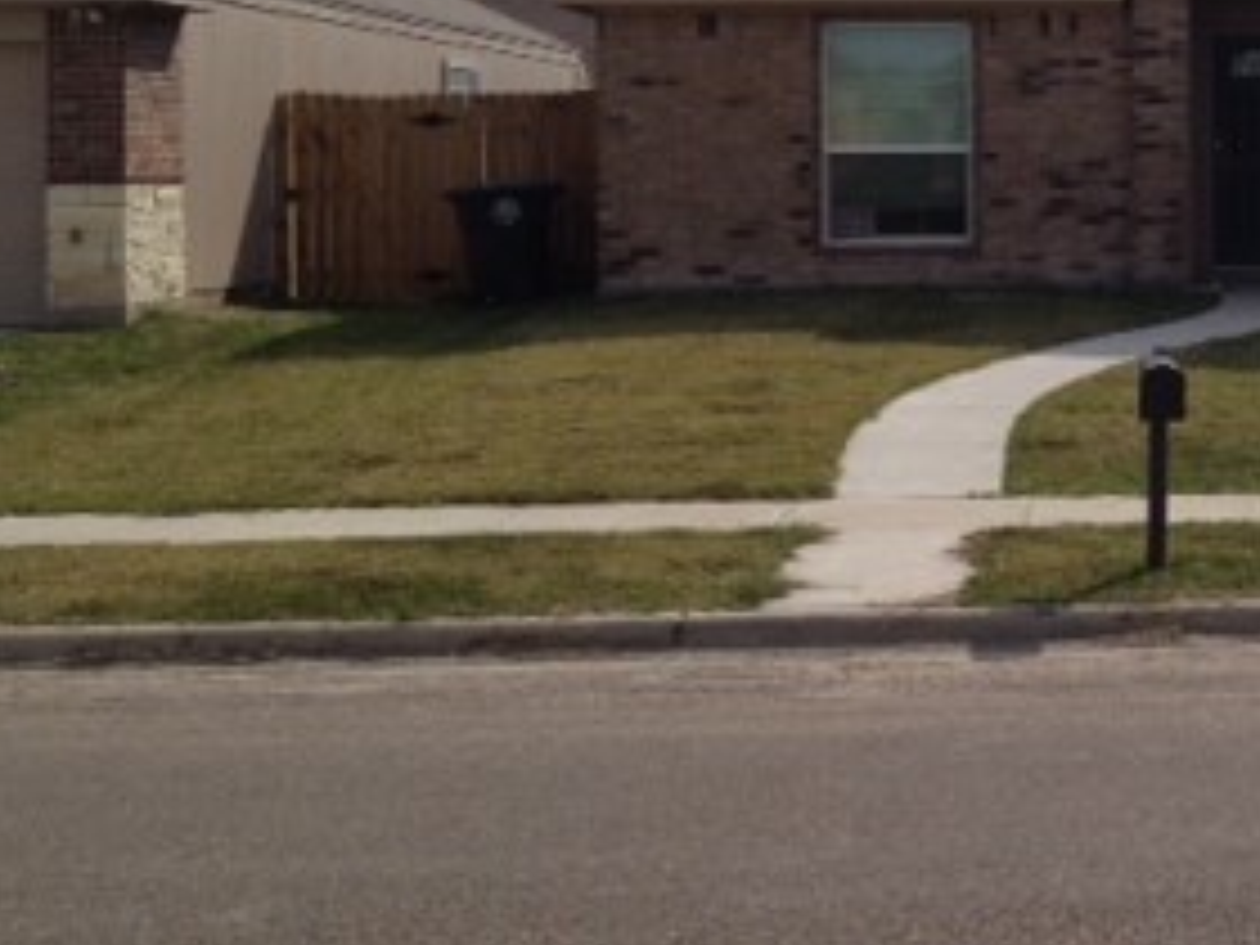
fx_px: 2912
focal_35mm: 80
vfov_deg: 18.2
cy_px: 117
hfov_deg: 23.1
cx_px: 1350
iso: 50
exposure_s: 1/3247
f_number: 2.4
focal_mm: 4.28
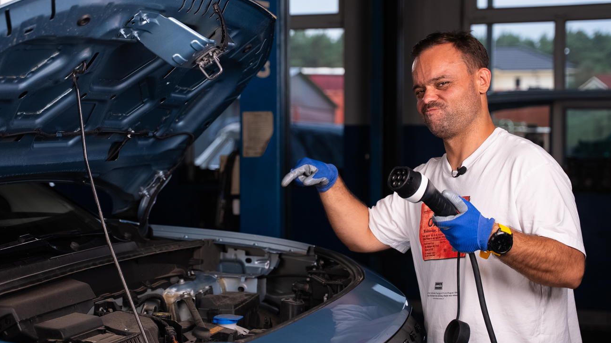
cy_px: 182
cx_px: 272
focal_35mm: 66
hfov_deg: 31.9
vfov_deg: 18.2
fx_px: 1069
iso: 1250
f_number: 2.8
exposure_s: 1/160
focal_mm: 50.7
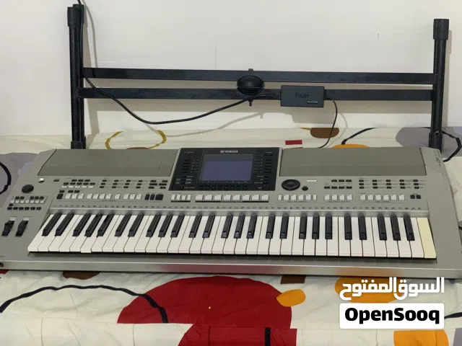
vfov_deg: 28.0
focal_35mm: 52
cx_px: 231
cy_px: 173
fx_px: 694
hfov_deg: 36.8
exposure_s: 1/60
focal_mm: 6
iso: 400
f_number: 2.4
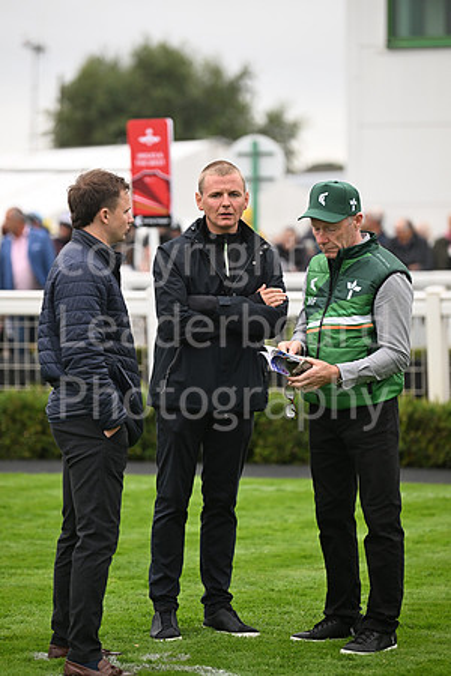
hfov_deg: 8.6
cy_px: 338
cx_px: 226
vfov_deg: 12.8
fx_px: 3006
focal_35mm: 160
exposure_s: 1/1250
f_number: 2.8
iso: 1250
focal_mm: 160
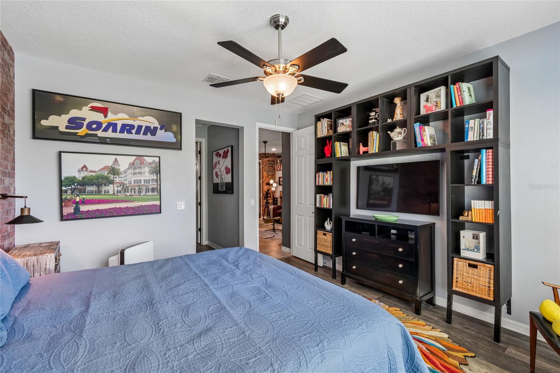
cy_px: 186
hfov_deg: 100.4
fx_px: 233
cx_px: 280
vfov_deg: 77.3
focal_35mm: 15
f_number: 7.1
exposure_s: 1/8
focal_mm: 10
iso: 100
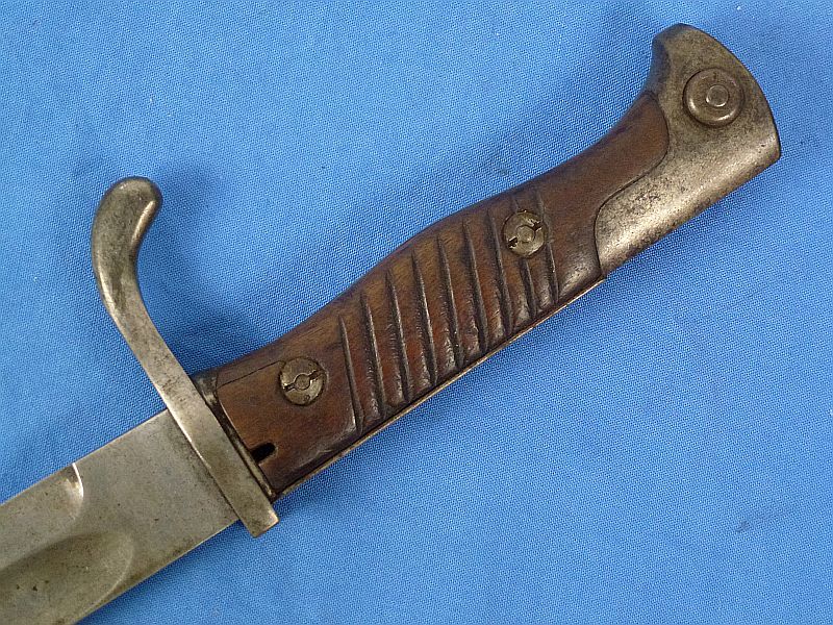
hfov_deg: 25.7
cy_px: 312
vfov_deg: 19.4
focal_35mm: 76
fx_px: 1829
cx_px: 416
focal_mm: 13.6
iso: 400
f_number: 4.7
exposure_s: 1/60
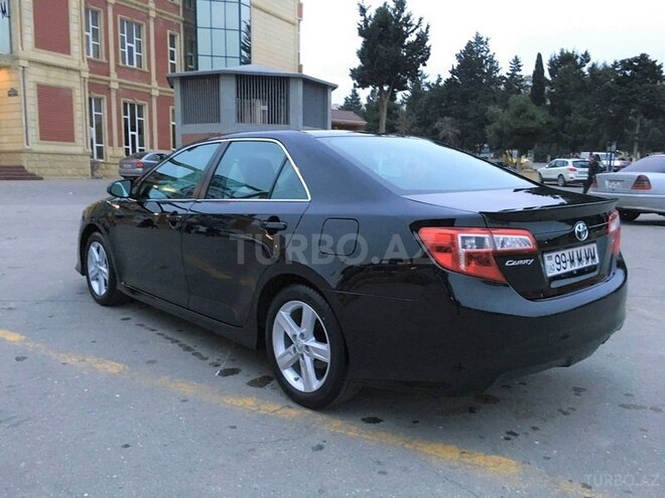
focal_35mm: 29
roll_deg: -0.9
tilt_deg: -6.1
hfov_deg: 61.7
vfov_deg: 48.2
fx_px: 557
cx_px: 332
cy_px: 249
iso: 200
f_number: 2.2
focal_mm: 4.15
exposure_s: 1/33
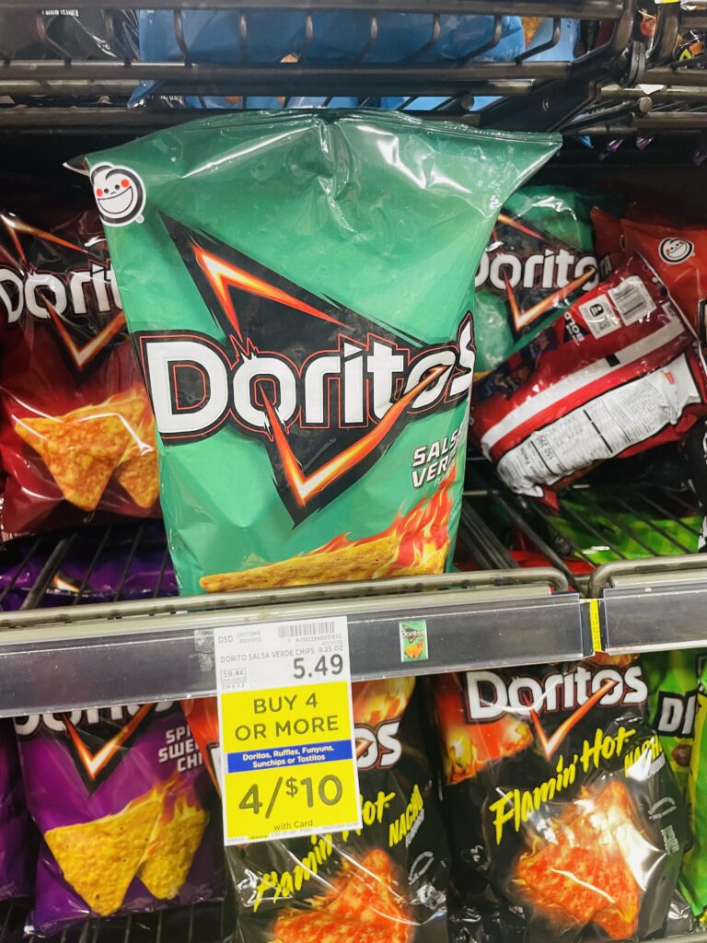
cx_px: 354
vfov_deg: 67.3
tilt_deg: -21.2
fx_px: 708
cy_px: 472
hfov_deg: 53.1
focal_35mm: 26
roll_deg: +0.2
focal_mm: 4.2
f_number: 1.6
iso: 200
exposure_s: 1/60
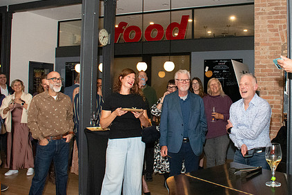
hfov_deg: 51.1
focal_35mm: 37
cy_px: 84
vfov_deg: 35.9
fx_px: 300
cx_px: 190
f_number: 10
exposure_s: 1/160
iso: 5000
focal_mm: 18
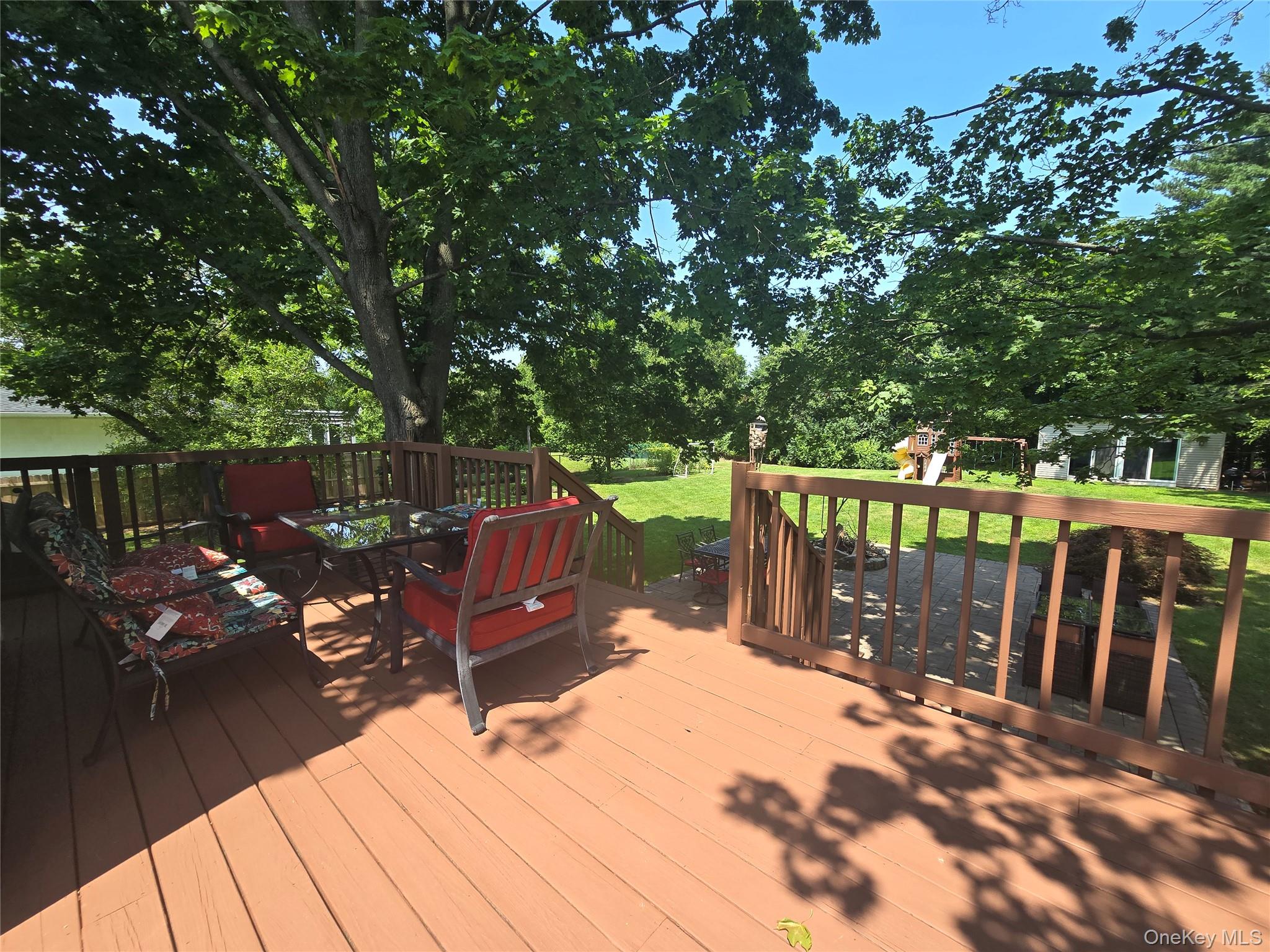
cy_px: 476
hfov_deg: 106.2
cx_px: 635
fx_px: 477
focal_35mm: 13
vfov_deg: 89.9
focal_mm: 2.2
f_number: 2.2
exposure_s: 1/622
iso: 50
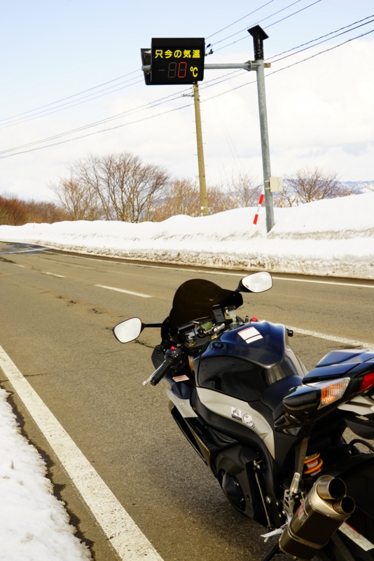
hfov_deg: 29.9
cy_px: 280
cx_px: 187
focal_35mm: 45
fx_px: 701
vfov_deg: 43.6
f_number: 10
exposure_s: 1/100
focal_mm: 45
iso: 100
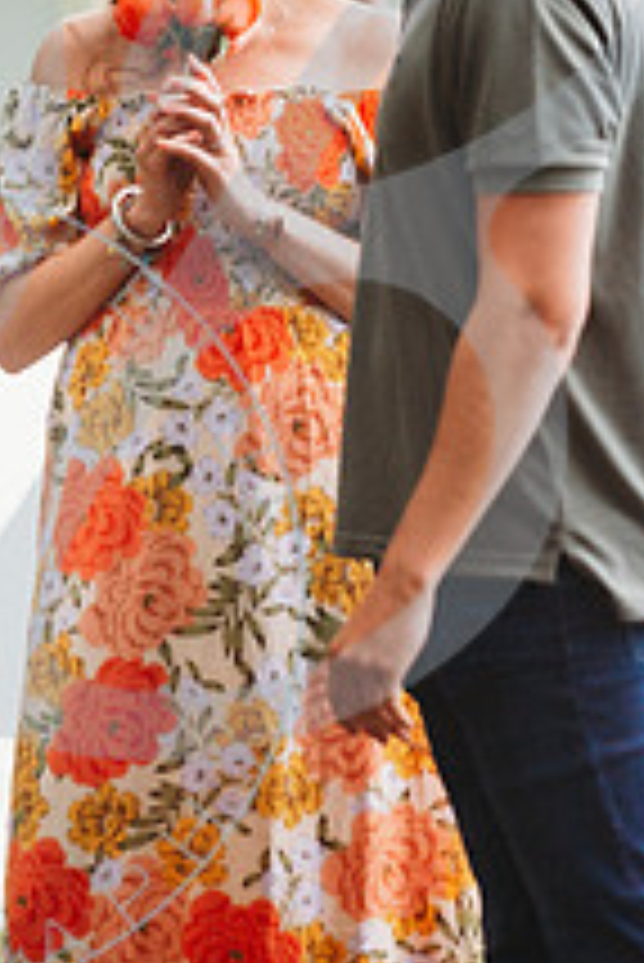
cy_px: 252
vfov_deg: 4.9
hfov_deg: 3.3
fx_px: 11278
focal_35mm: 421
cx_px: 90
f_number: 2.8
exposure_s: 1/320
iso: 1250
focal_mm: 200
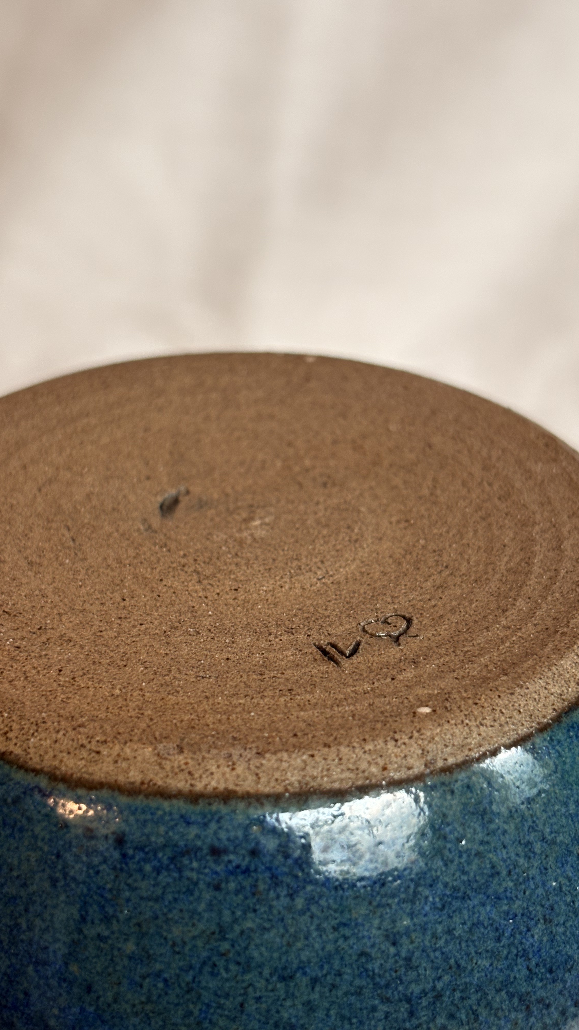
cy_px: 515
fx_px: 1556
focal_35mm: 57
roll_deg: -0.4
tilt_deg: -31.8
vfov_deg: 36.6
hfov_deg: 21.1
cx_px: 308
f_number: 1.6
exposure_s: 1/50
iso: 40
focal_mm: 5.96
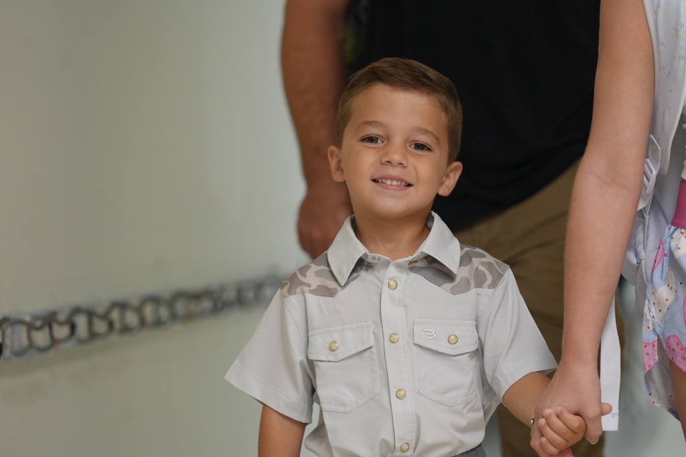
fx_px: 3087
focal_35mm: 162
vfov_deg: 8.5
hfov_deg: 12.7
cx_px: 343
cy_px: 228
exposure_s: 1/200
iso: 2000
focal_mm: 162
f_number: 4
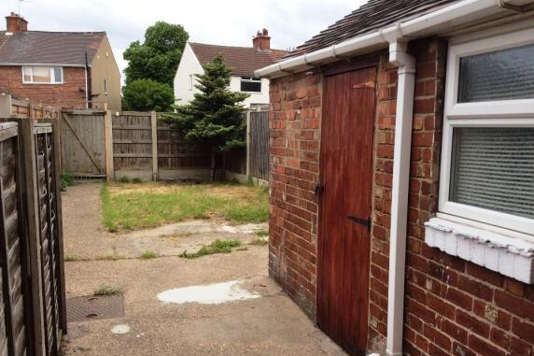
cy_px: 198
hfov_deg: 55.8
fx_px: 504
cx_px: 266
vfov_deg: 38.8
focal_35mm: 34
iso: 32
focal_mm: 3.3
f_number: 2.4
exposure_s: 1/411
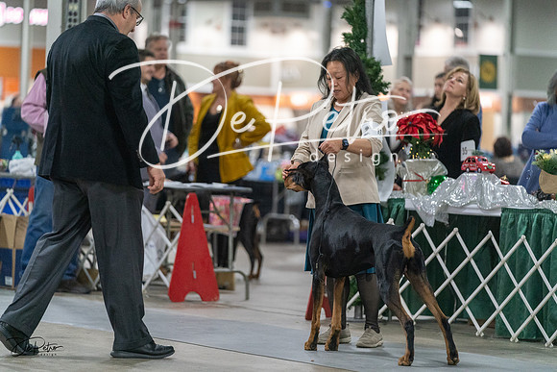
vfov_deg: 8.5
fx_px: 2491
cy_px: 186
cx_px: 278
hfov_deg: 12.8
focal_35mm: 161
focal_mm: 161
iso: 6400
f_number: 2.8
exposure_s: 1/400
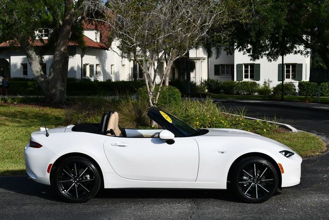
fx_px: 585
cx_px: 164
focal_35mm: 64
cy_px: 110
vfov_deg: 21.3
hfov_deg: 31.4
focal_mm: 32
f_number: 9
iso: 100
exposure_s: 1/320
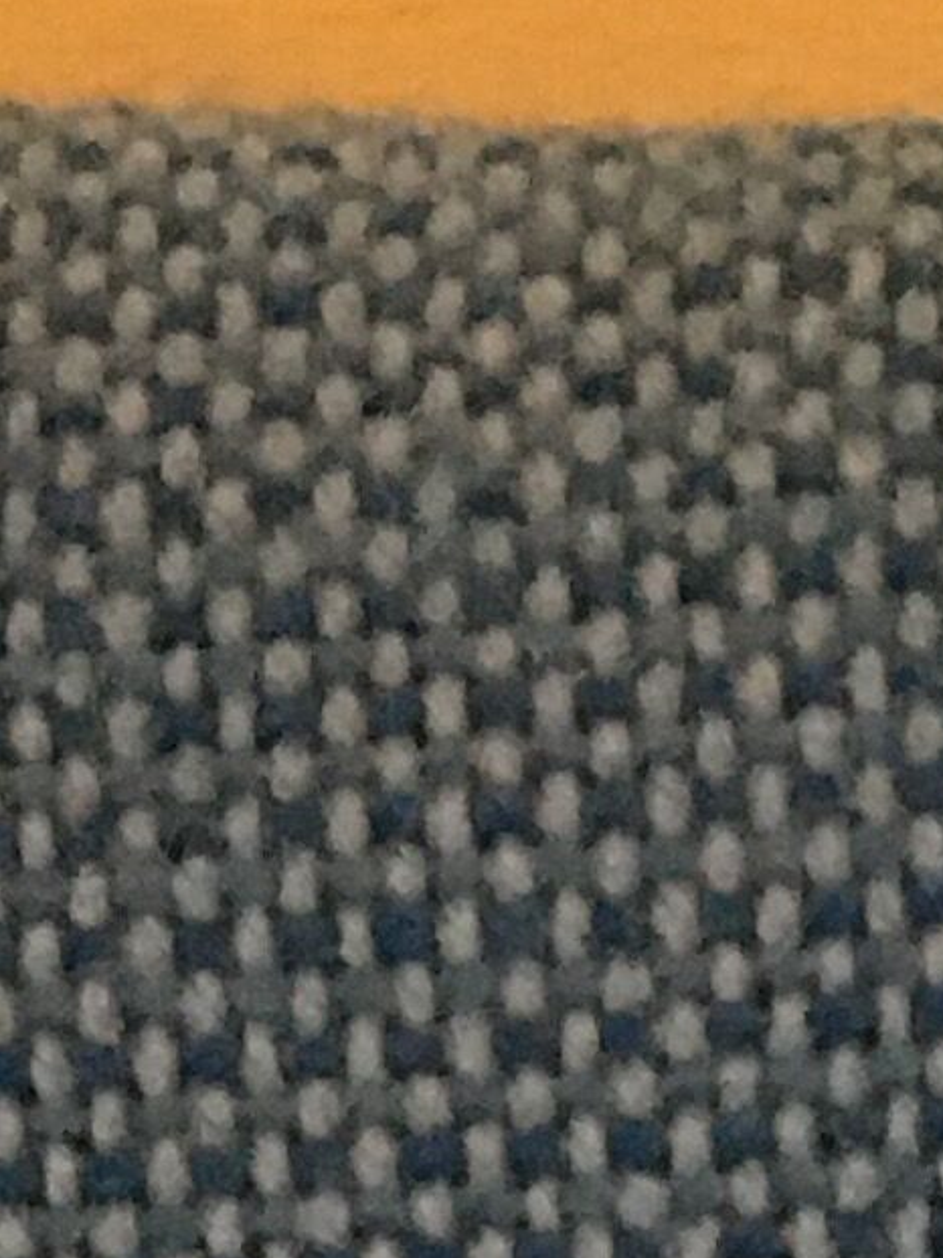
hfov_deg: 7.6
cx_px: 1892
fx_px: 6833
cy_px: 3220
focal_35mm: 188
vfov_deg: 9.2
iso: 320
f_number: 2.2
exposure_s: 1/17
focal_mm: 4.15
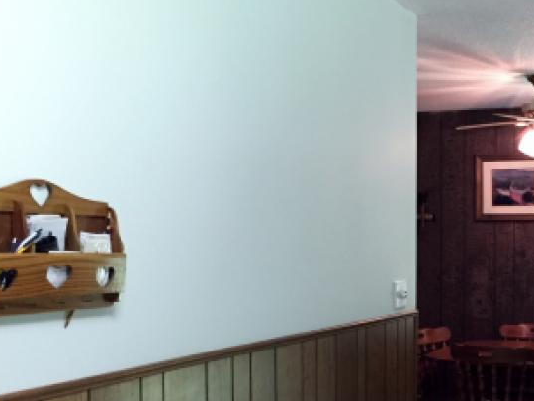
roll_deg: -1.3
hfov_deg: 32.9
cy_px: 299
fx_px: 848
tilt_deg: -5.8
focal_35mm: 55
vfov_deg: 26.2
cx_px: 492
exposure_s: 1/30
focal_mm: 4.15
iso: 200
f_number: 2.2
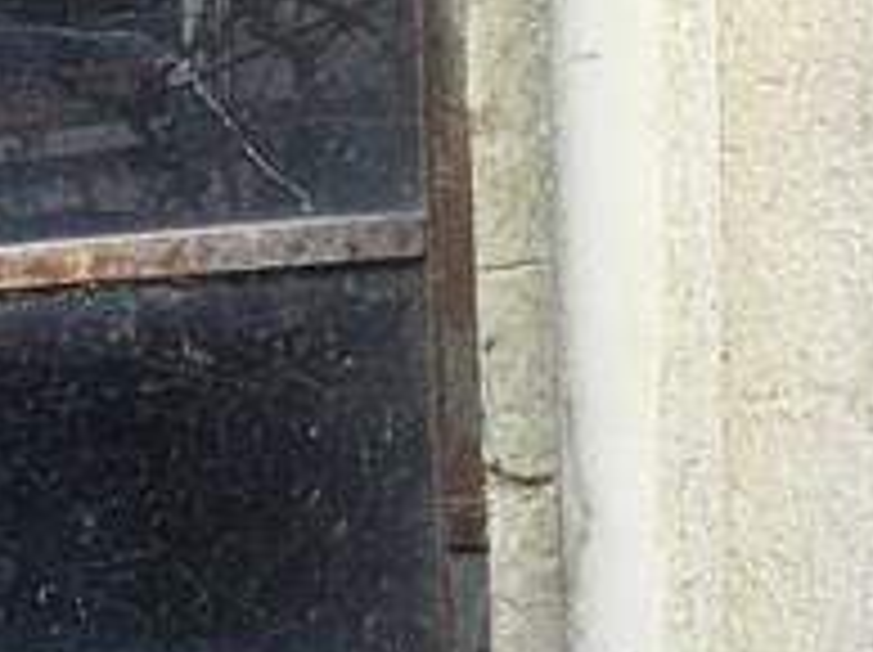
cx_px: -513
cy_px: 544
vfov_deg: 15.4
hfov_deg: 18.0
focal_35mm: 95
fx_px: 2393
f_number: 1.7
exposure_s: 1/180
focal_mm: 6.3
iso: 80
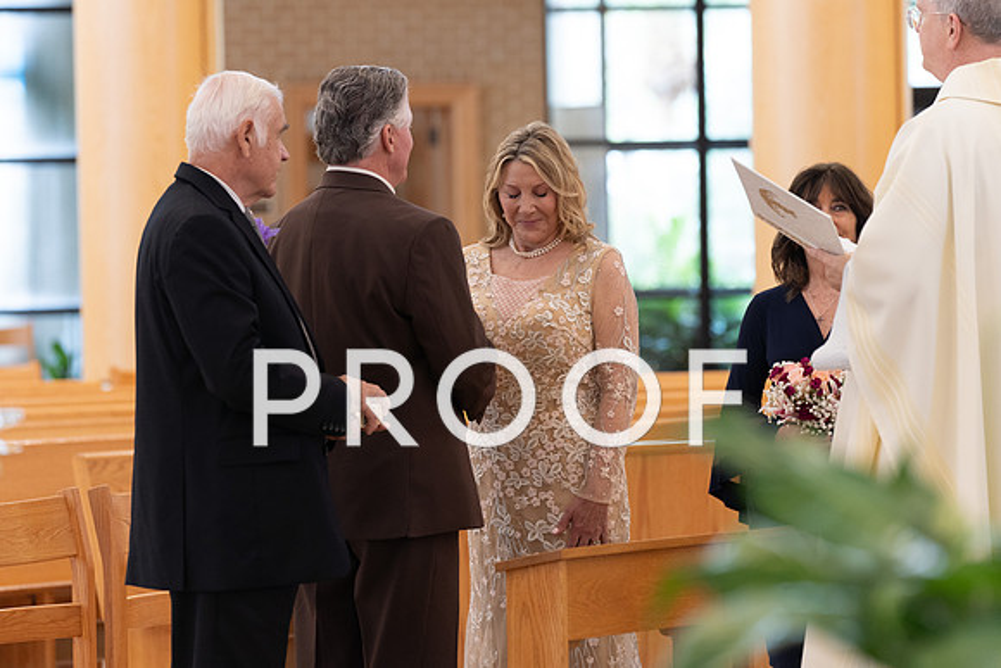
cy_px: 334
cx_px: 500
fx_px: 4950
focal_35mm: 178
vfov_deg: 7.7
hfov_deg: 11.5
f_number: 4
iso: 2500
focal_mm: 178
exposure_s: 1/125
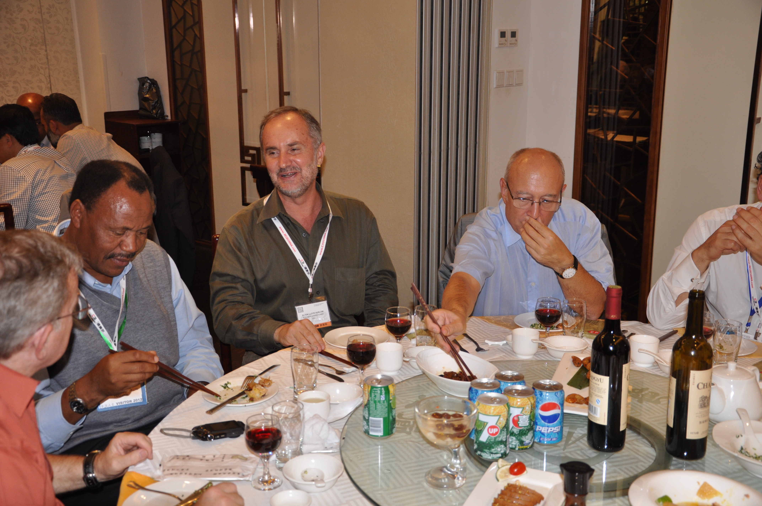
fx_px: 888
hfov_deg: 46.4
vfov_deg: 31.8
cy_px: 253
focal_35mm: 42
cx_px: 381
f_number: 4
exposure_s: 1/60
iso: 400
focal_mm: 28
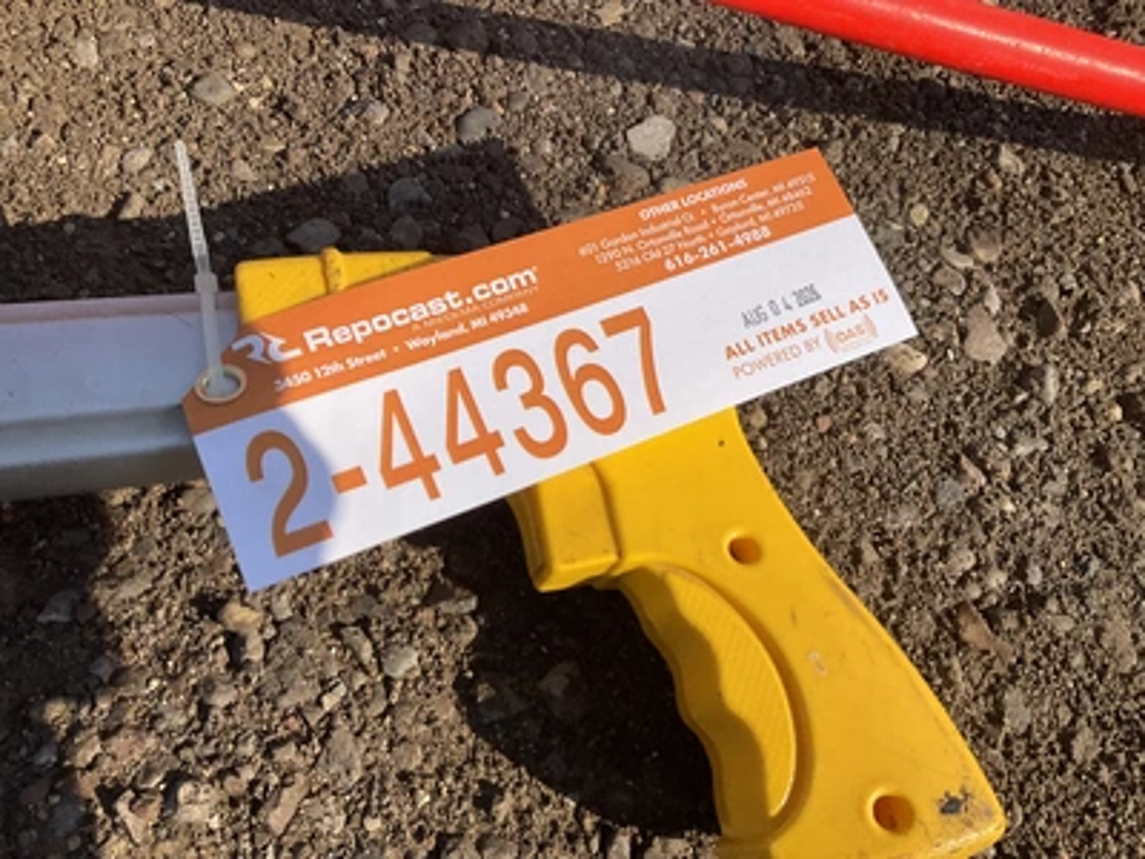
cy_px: 430
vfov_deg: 48.2
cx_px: 572
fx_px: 959
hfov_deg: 61.7
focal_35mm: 29
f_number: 1.8
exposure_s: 1/2320
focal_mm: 3
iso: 25
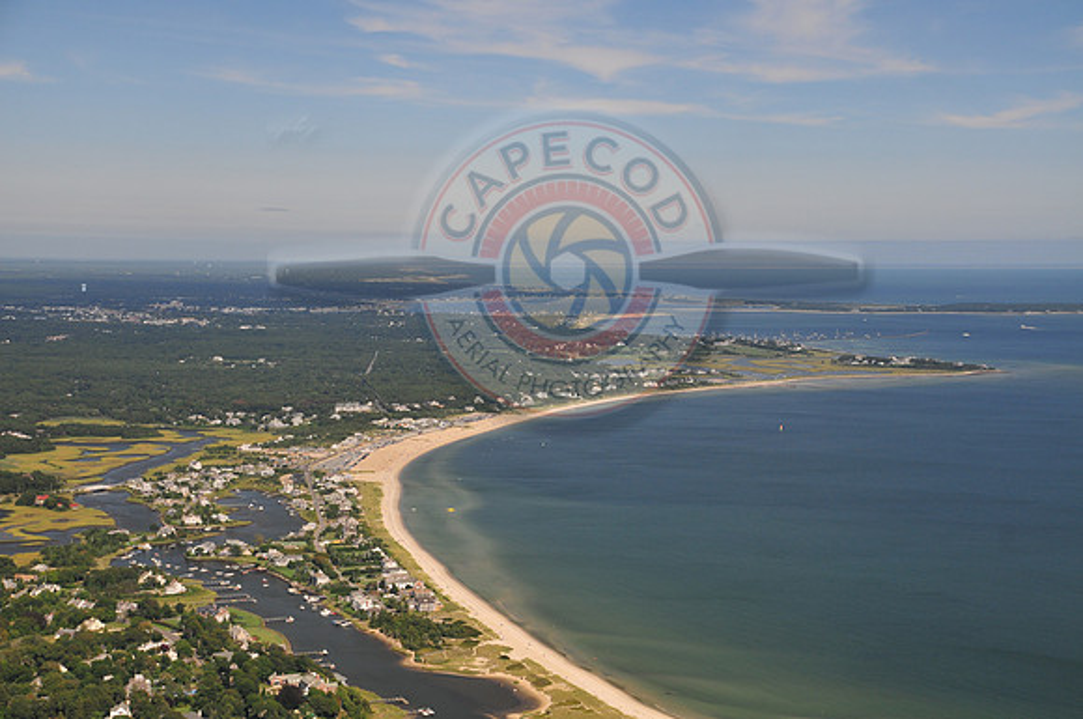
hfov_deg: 35.1
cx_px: 542
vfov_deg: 23.7
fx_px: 1712
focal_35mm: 57
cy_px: 360
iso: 200
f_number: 5.6
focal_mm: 38
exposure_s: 1/320
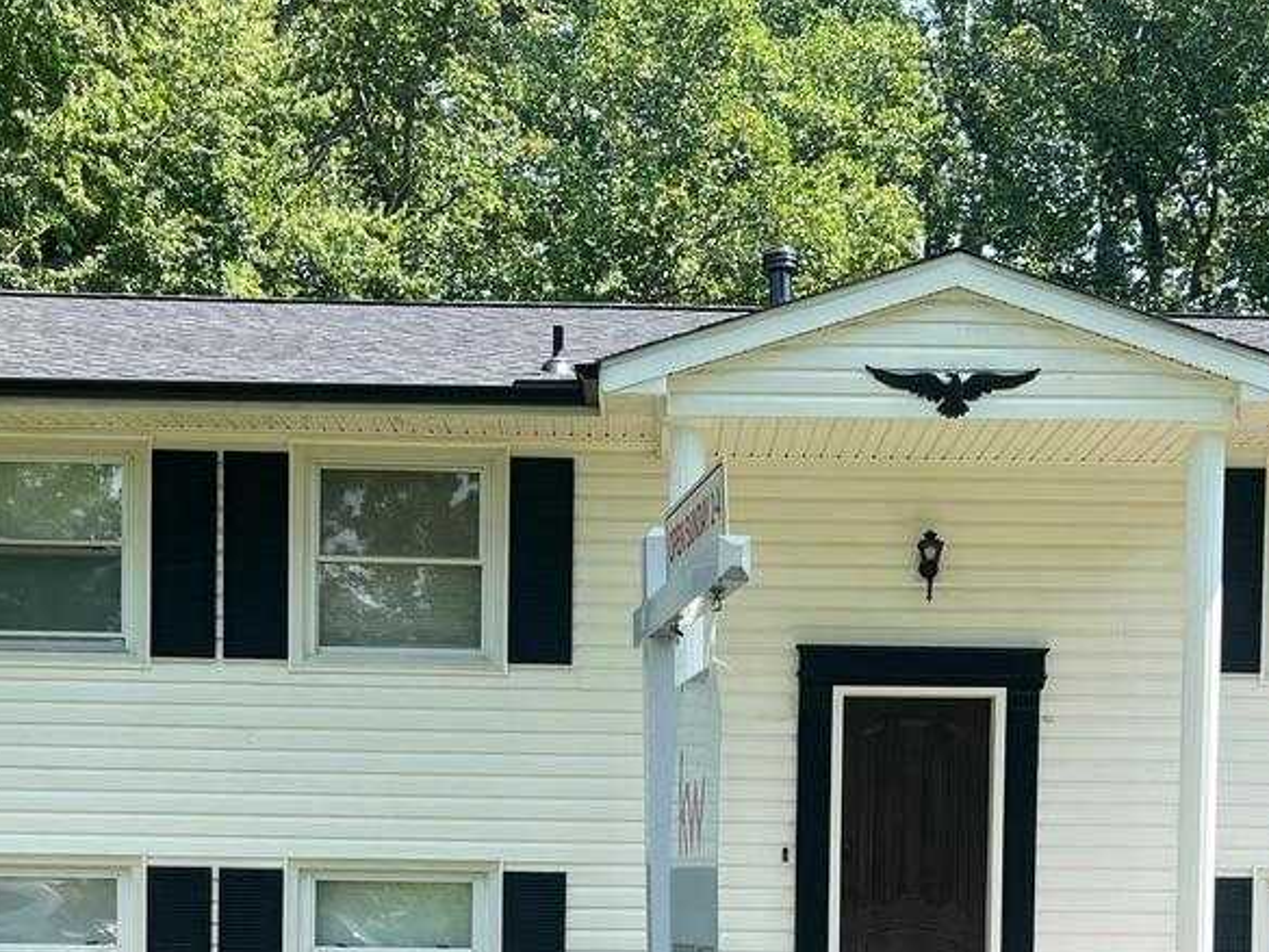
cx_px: 677
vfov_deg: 22.1
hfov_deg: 30.3
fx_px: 2347
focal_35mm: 64
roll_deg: -0.3
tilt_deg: -2.4
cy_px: 943
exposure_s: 1/1252
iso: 50
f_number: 1.6
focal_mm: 5.1
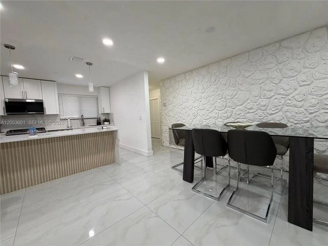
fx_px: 133
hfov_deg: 102.1
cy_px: 123
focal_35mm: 14
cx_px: 164
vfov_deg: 85.7
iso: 250
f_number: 2.2
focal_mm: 2.22
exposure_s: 1/121
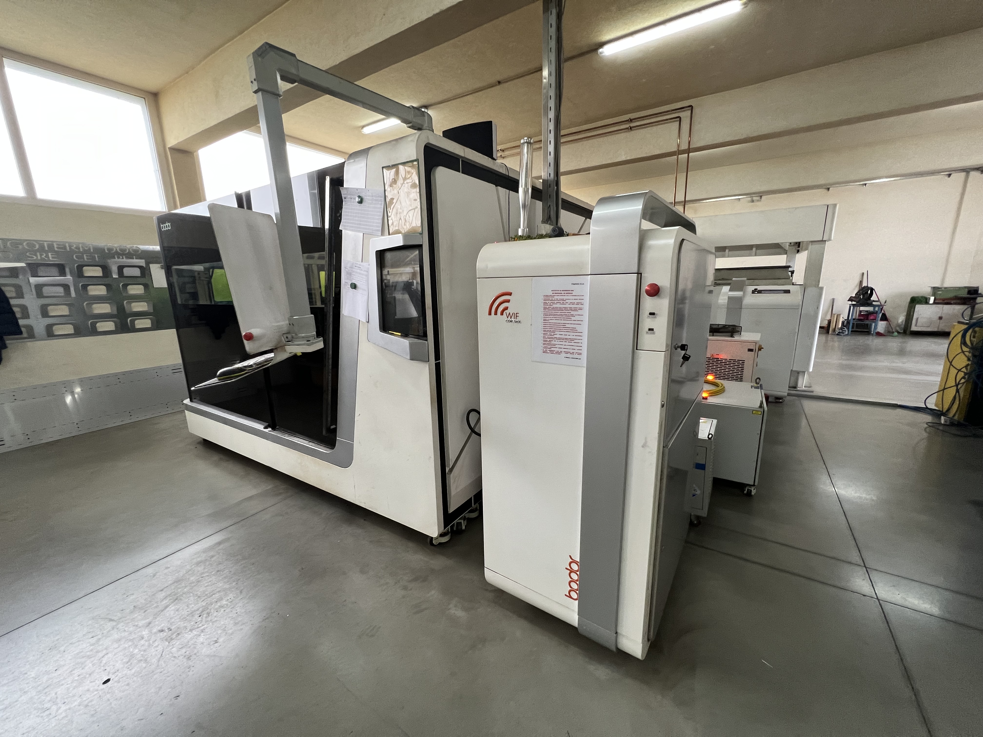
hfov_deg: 106.2
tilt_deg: -12.8
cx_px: 492
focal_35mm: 13
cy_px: 368
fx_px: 369
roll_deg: +2.8
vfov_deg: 89.9
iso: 200
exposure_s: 1/100
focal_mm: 1.57
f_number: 1.8
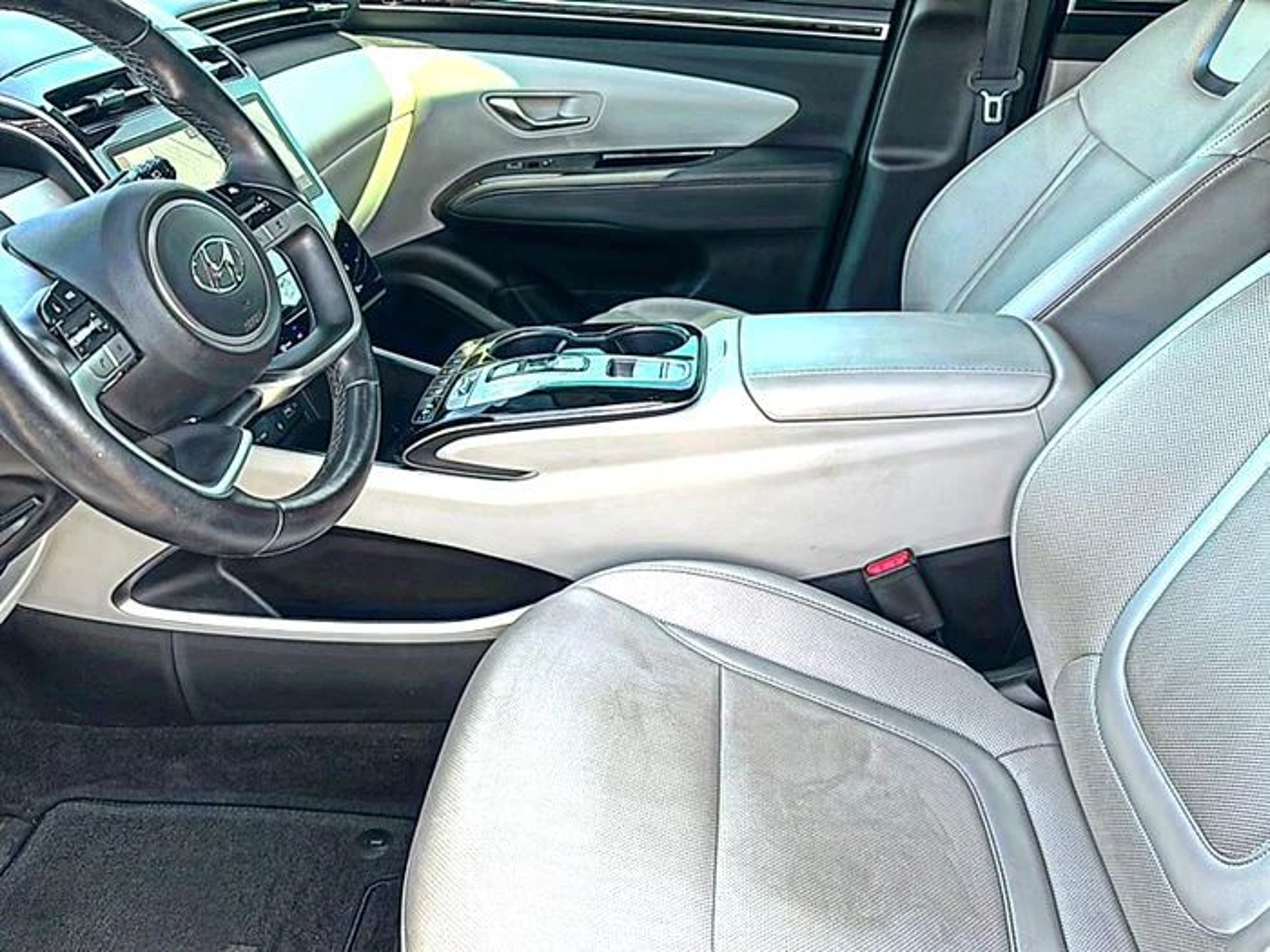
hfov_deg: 69.4
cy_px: 476
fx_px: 917
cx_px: 635
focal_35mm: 25
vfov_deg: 54.9
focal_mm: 6.86
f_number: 1.78
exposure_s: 1/146
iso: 64
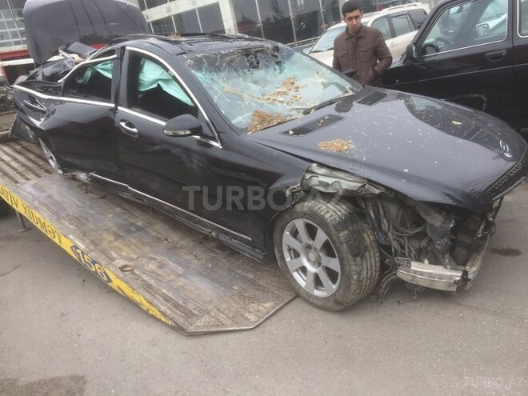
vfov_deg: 48.2
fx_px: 442
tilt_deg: -18.0
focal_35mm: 29
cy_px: 198
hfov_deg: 61.7
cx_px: 264
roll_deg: +10.0
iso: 32
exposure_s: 1/326
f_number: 2.2
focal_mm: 4.15
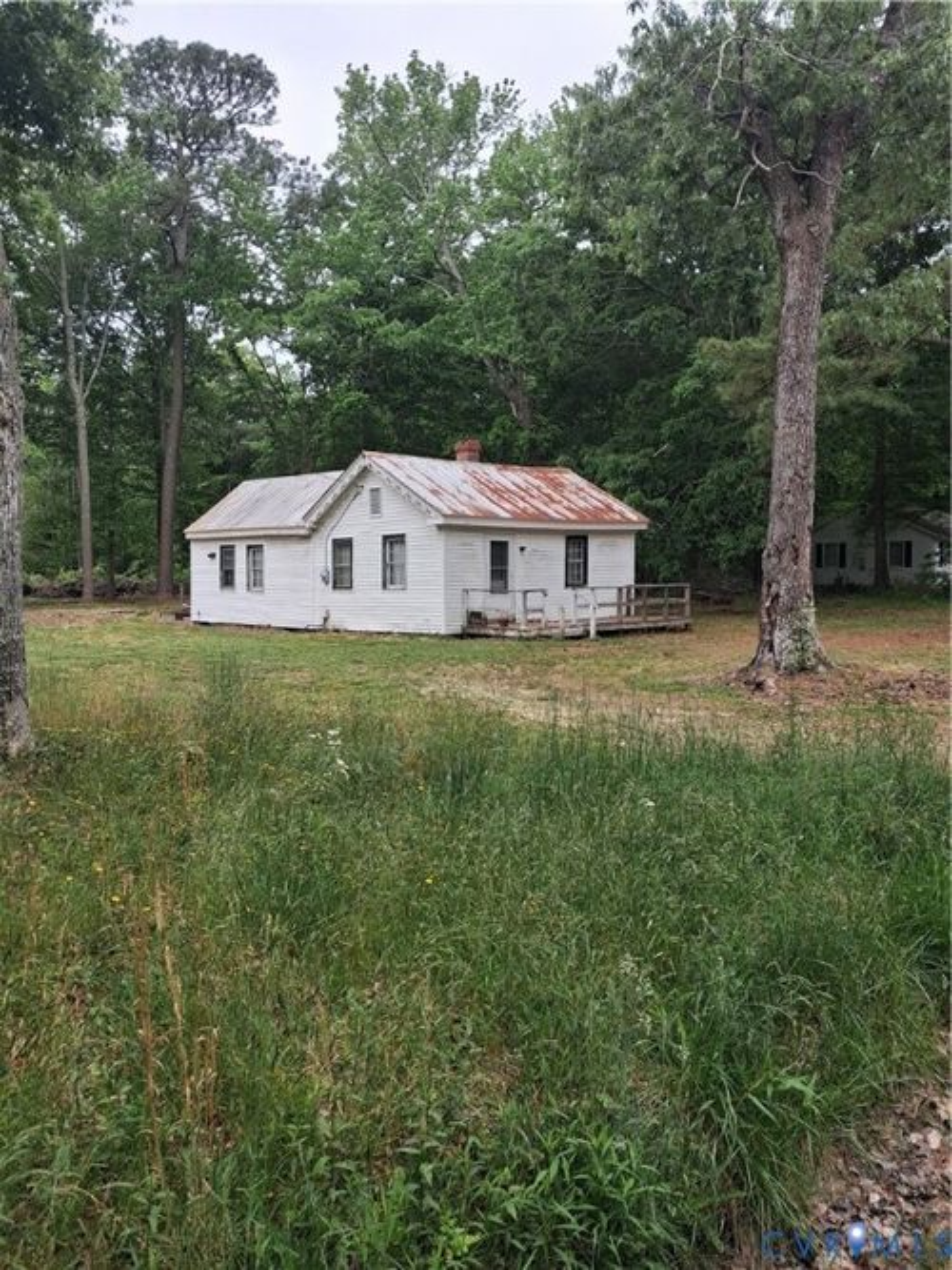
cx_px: 476
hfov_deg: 51.3
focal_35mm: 27
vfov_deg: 65.3
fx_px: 990
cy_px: 635
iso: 25
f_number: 1.8
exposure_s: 1/275
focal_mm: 4
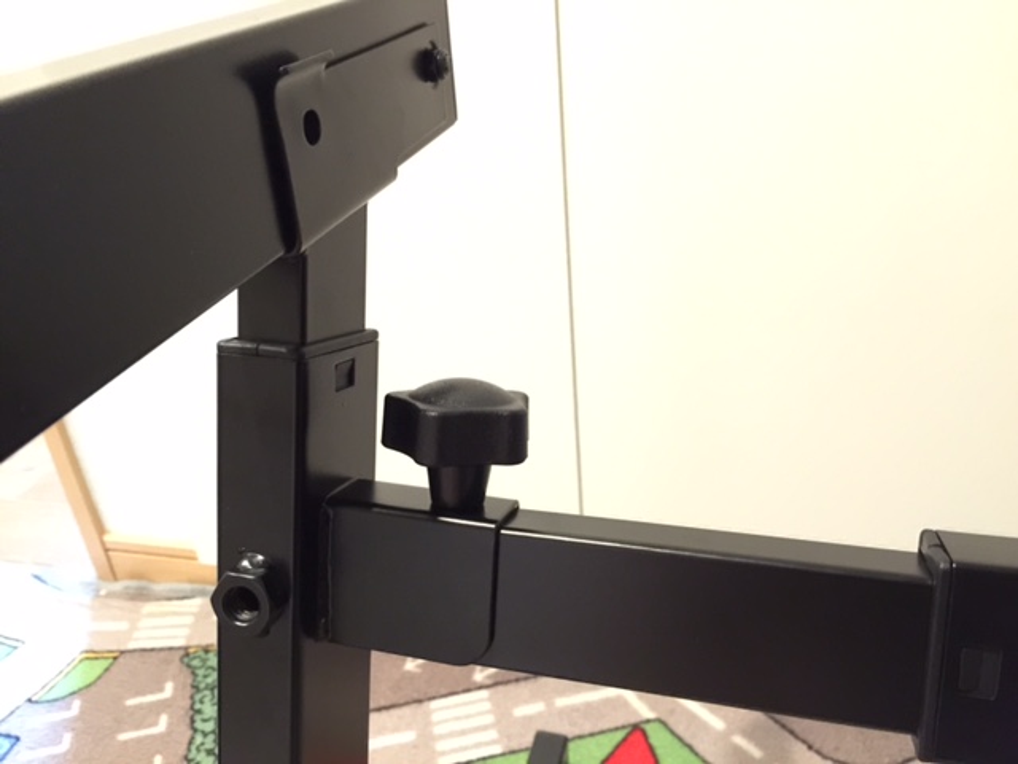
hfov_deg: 61.7
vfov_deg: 48.2
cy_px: 382
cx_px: 509
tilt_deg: -28.6
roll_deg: +4.8
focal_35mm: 29
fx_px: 853
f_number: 2.2
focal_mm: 4.15
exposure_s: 1/4
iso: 200
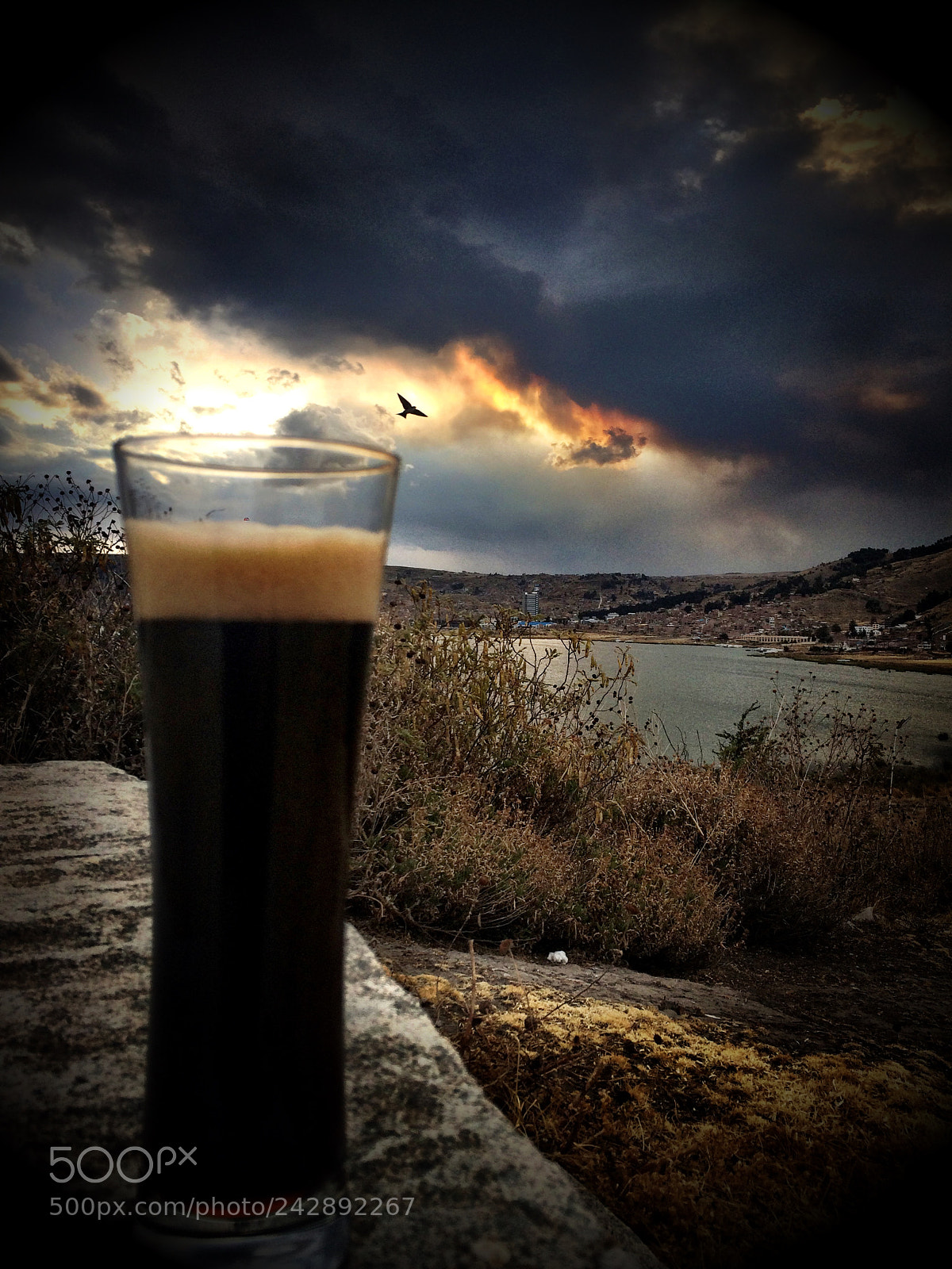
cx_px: 476
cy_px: 634
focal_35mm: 29
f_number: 2.2
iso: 32
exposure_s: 1/892
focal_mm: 4.15
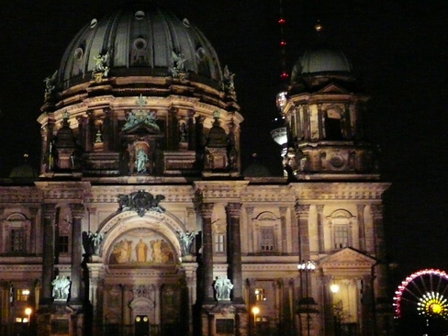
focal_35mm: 60
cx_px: 136
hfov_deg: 31.8
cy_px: 162
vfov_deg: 24.4
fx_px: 777
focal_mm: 4.8
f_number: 2.8
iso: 800
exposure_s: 1/8
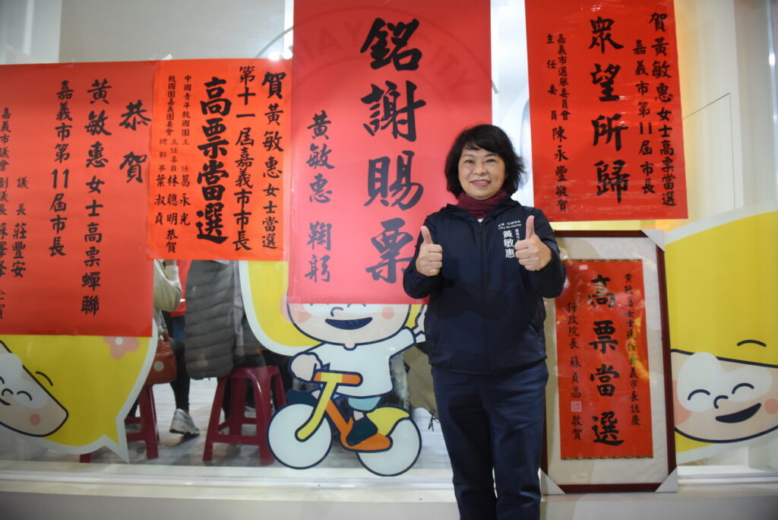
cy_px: 260
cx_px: 389
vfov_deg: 53.2
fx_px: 519
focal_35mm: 24
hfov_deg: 73.7
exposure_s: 1/200
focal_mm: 24
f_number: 3.5
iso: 3200
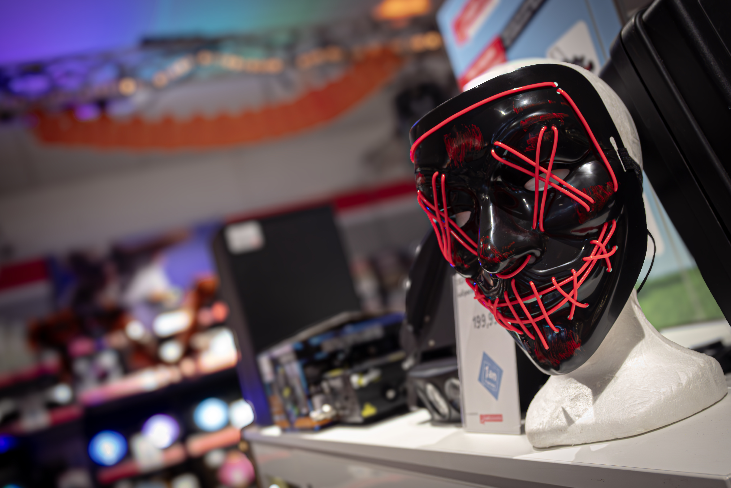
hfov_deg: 54.4
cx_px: 369
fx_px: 711
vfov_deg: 37.8
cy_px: 248
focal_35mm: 35
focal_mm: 23
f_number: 4.2
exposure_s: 1/125
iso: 2800
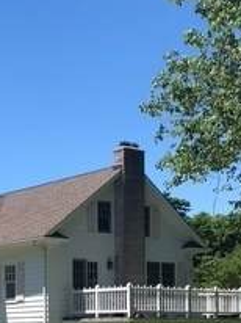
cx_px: -25
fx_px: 809
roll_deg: +0.8
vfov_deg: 21.8
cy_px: 312
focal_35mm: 87
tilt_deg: +1.2
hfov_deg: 16.4
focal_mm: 3.99
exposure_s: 1/1333
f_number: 1.8
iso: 20
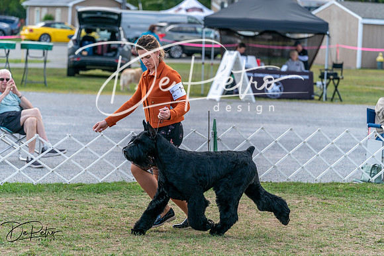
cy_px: 128
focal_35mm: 143
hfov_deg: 14.3
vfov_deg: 9.6
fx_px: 1526
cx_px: 192
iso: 800
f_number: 4.5
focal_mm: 143
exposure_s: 1/1600
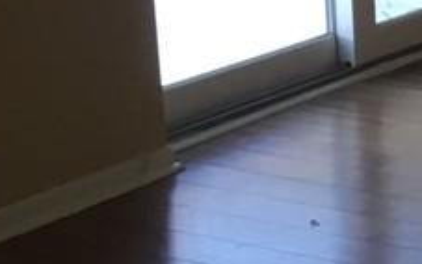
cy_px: -108
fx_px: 1703
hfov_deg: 12.6
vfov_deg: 8.7
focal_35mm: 148
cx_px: 811
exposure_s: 1/30
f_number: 2.4
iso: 25
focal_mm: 3.3
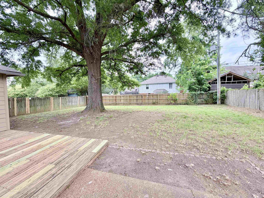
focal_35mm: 14
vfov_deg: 85.7
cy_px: 99
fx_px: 107
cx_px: 132
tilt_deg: -2.7
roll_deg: +0.9
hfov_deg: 102.1
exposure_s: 1/121
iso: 64
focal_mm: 2.22
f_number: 2.2
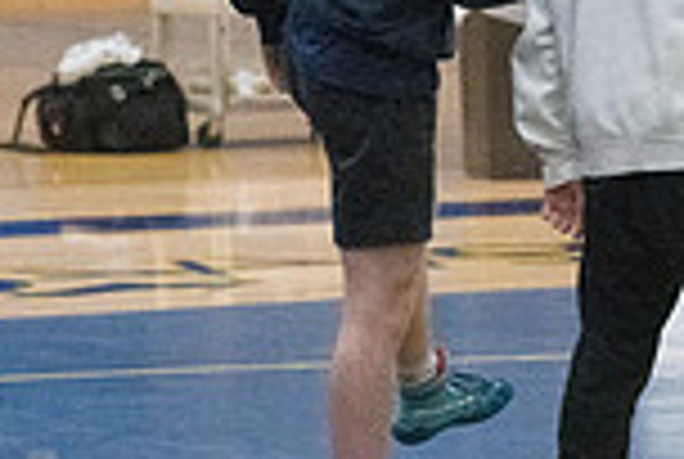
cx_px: 806
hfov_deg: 5.3
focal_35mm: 388
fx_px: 7386
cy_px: -20
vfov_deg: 3.6
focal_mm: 102
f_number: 4.5
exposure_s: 1/1250
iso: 8000
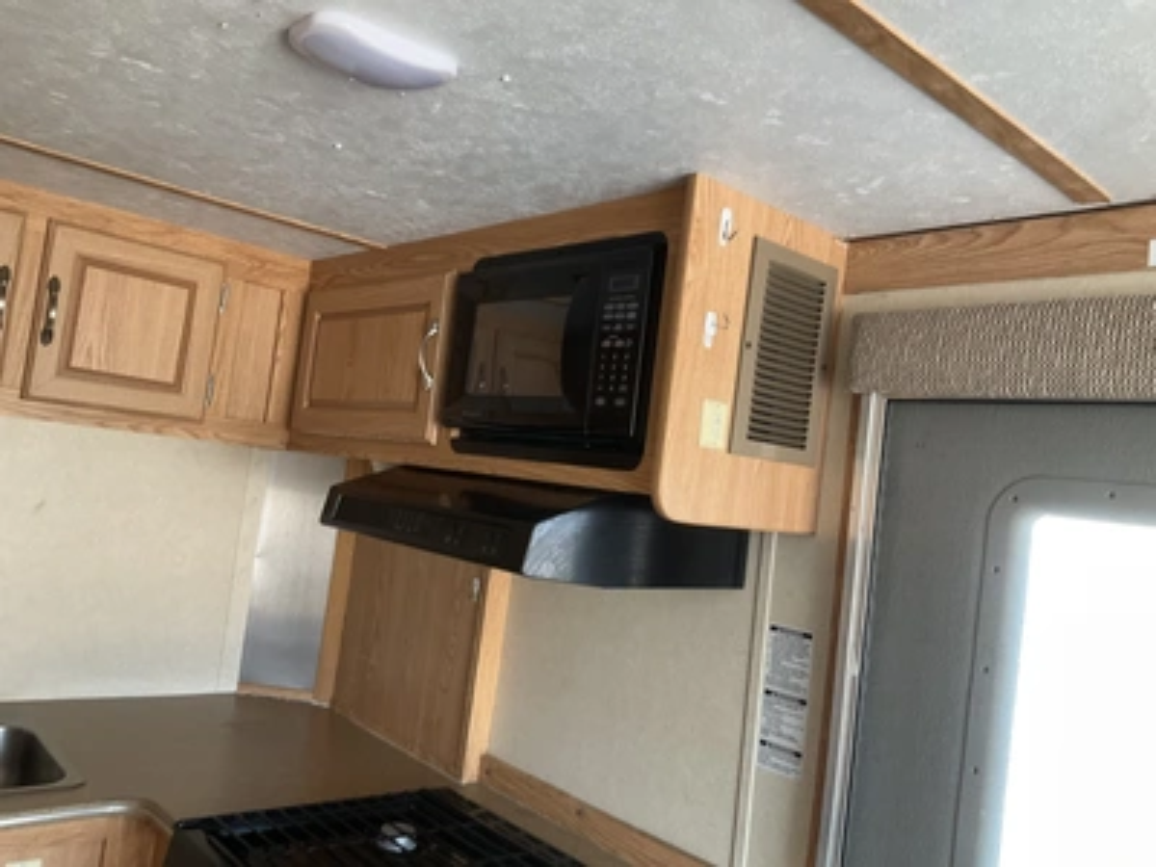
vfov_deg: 48.2
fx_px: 968
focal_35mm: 29
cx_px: 578
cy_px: 434
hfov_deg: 61.7
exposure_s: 1/60
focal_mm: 3
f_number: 1.8
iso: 80
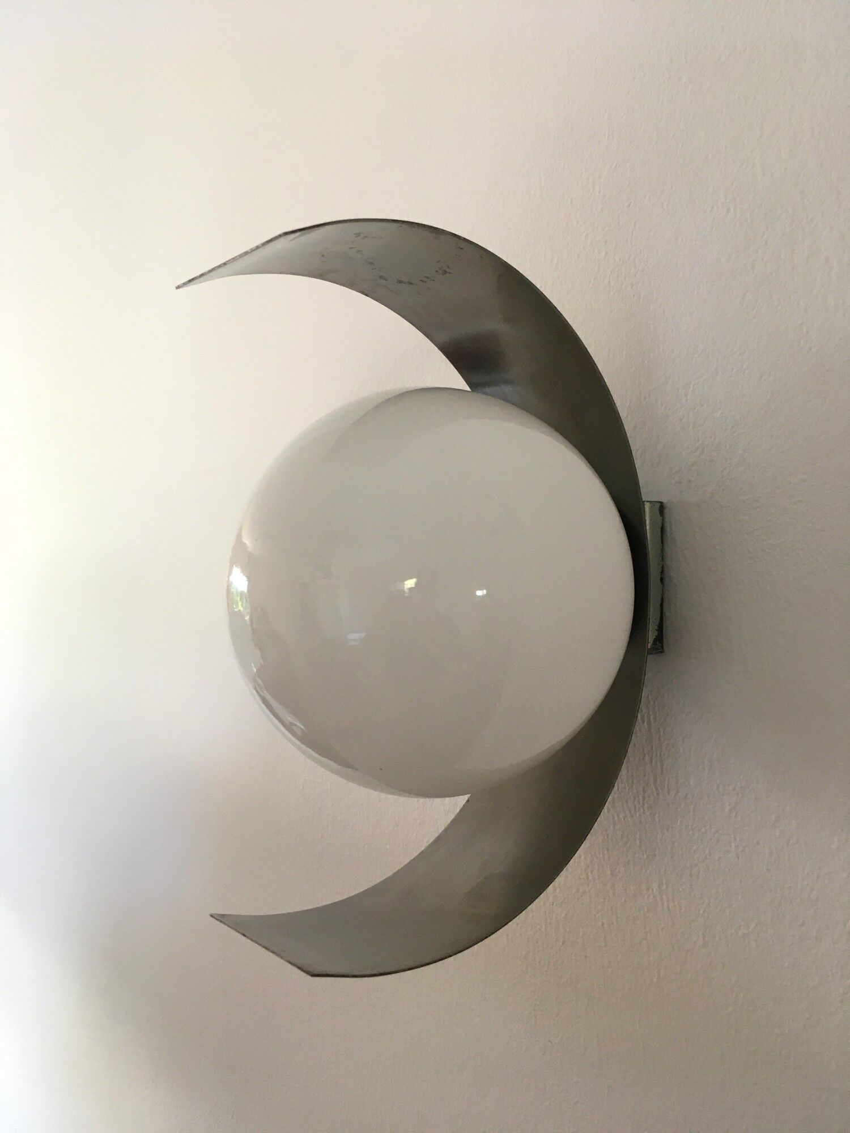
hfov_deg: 48.2
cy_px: 566
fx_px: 949
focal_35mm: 29
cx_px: 425
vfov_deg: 61.7
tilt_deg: -3.4
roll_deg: +3.3
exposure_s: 1/33
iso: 100
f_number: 2.2
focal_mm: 4.15
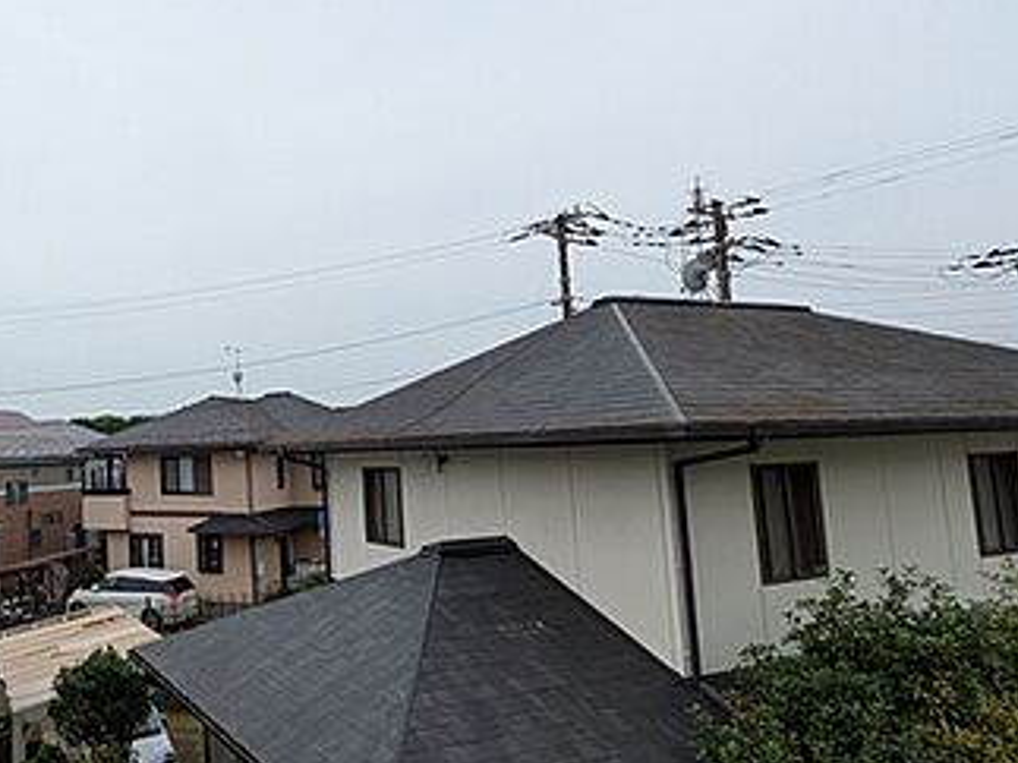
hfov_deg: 60.9
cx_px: 180
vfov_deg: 53.0
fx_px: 764
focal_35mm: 26
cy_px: 394
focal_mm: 1.83
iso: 61
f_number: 2.2
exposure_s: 1/2833
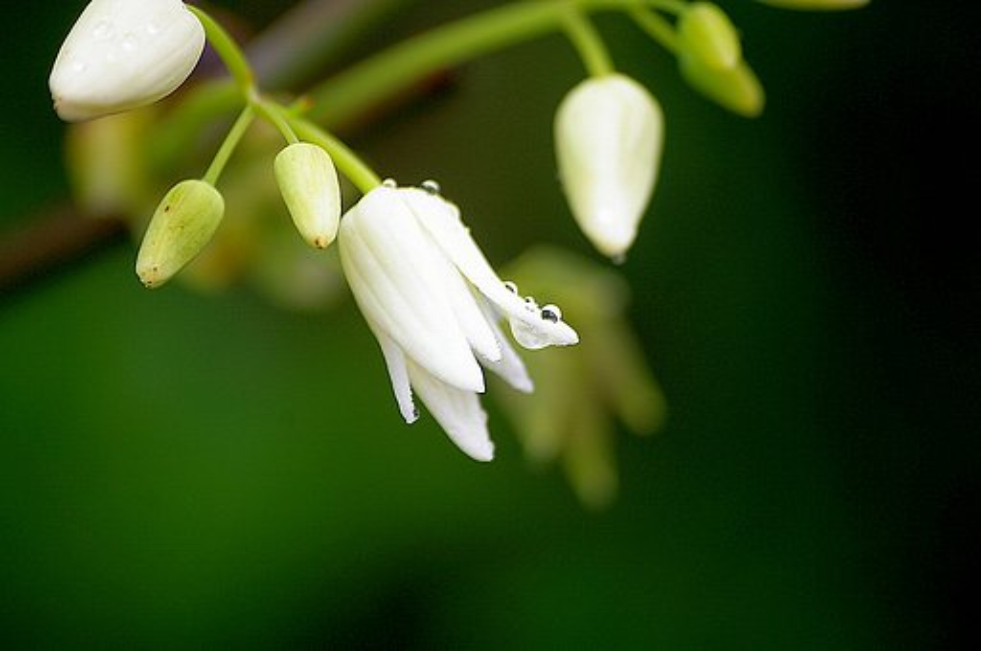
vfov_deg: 4.8
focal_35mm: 285
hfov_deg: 7.2
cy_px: 326
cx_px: 490
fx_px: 7756
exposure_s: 1/200
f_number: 4.5
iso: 200
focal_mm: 190
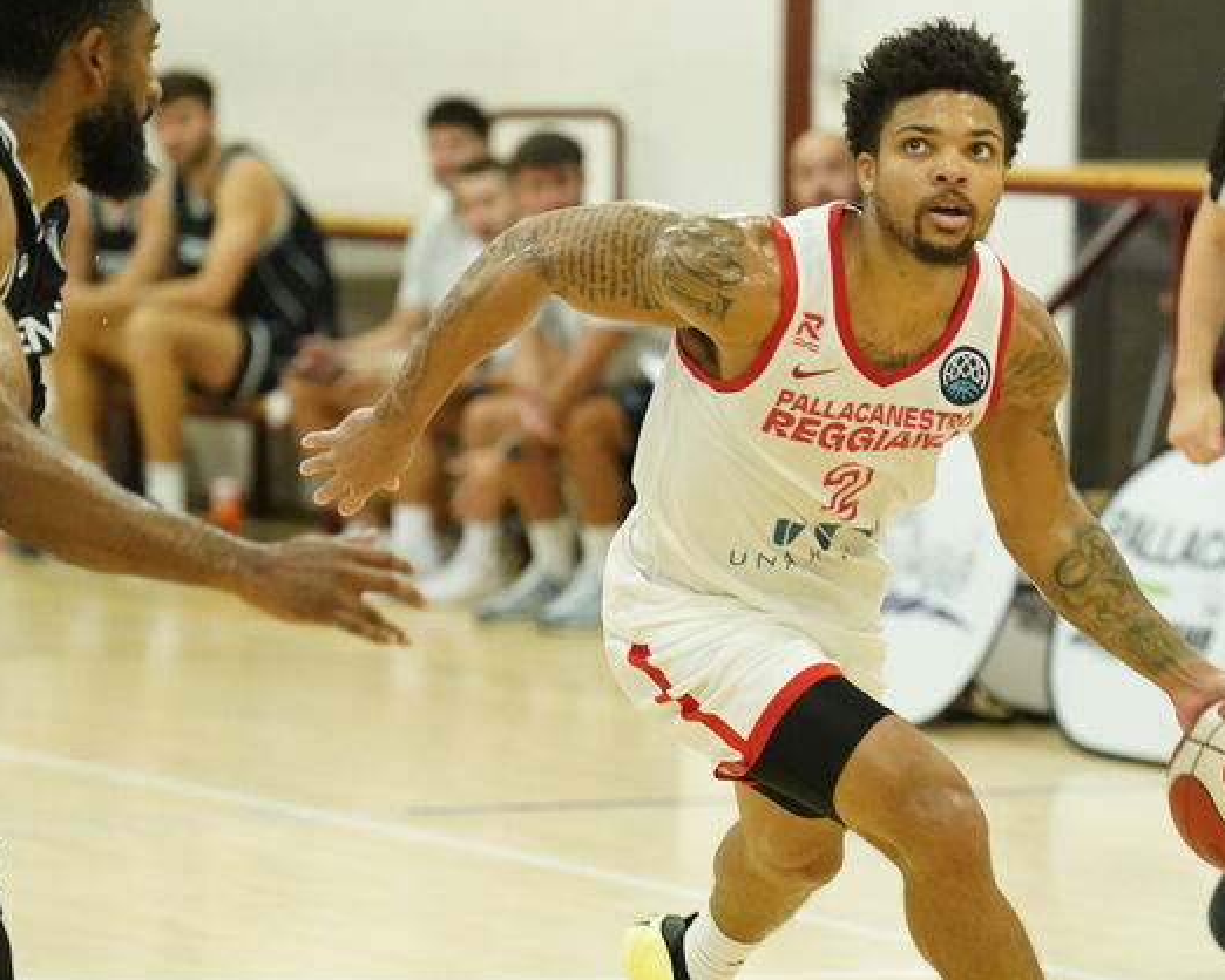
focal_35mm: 250
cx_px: 882
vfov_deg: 6.2
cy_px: 590
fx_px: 9067
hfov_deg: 7.7
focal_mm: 142
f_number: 2.8
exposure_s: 1/1000
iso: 8000
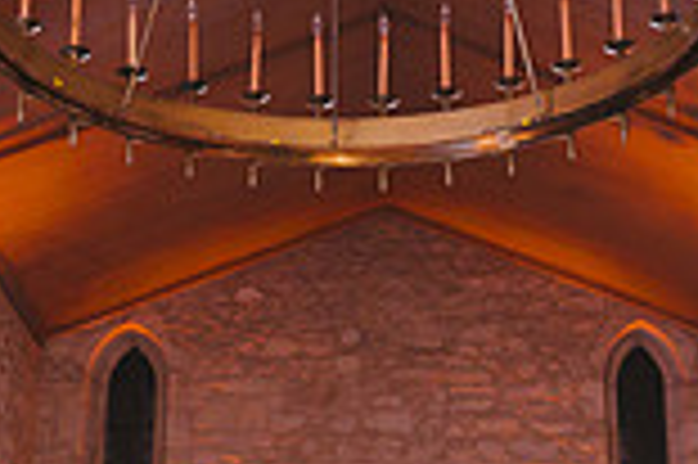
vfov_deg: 15.2
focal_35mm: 90
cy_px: 243
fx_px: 1743
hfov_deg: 22.6
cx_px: 387
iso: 2500
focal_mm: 24
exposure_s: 1/100
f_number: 2.8
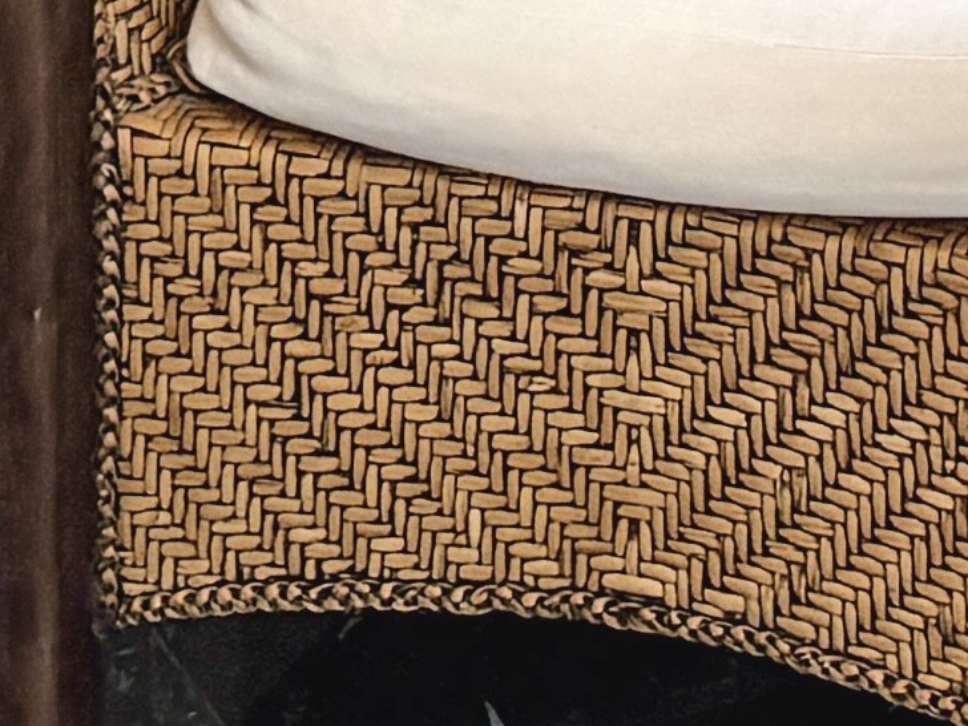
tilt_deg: -7.3
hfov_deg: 9.5
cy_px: -1721
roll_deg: -0.1
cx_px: 1360
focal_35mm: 204
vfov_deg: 6.4
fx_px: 5705
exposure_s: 1/120
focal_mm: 5.96
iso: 160
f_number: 1.6
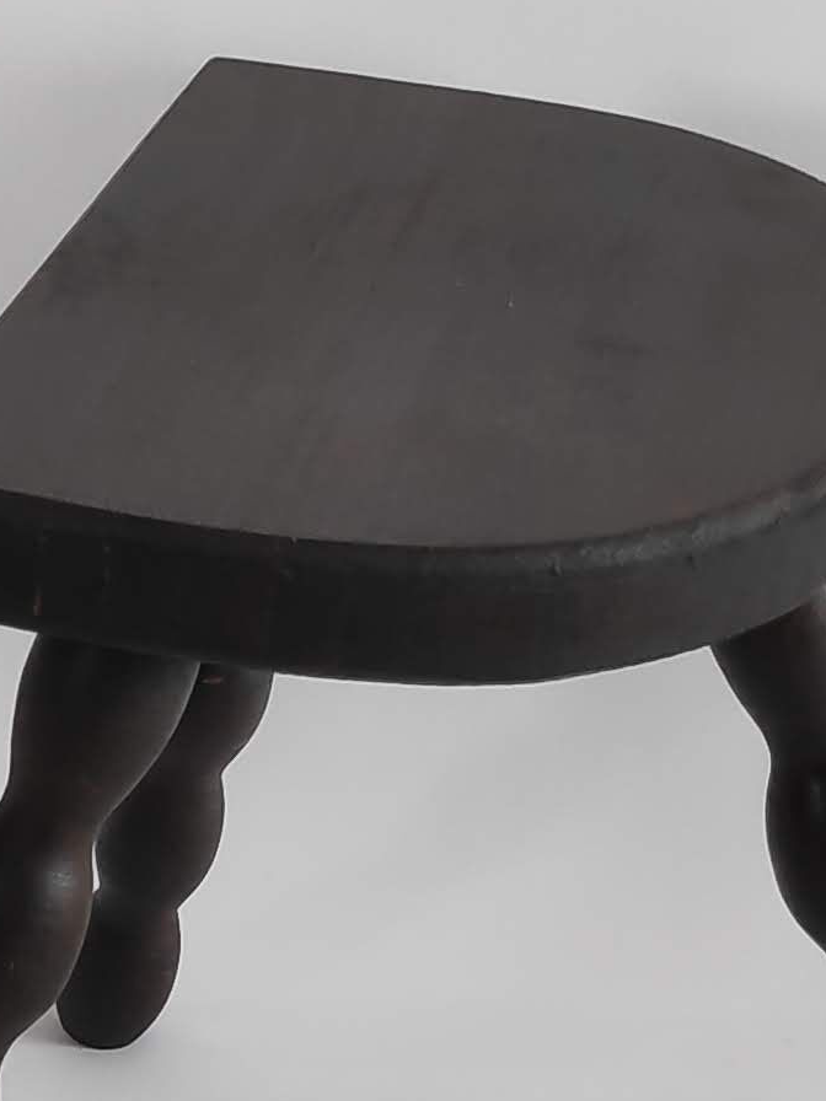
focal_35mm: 90
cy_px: 812
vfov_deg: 21.6
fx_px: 2863
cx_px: -262
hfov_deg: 15.6
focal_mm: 3.94
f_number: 1.9
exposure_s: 1/100
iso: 376
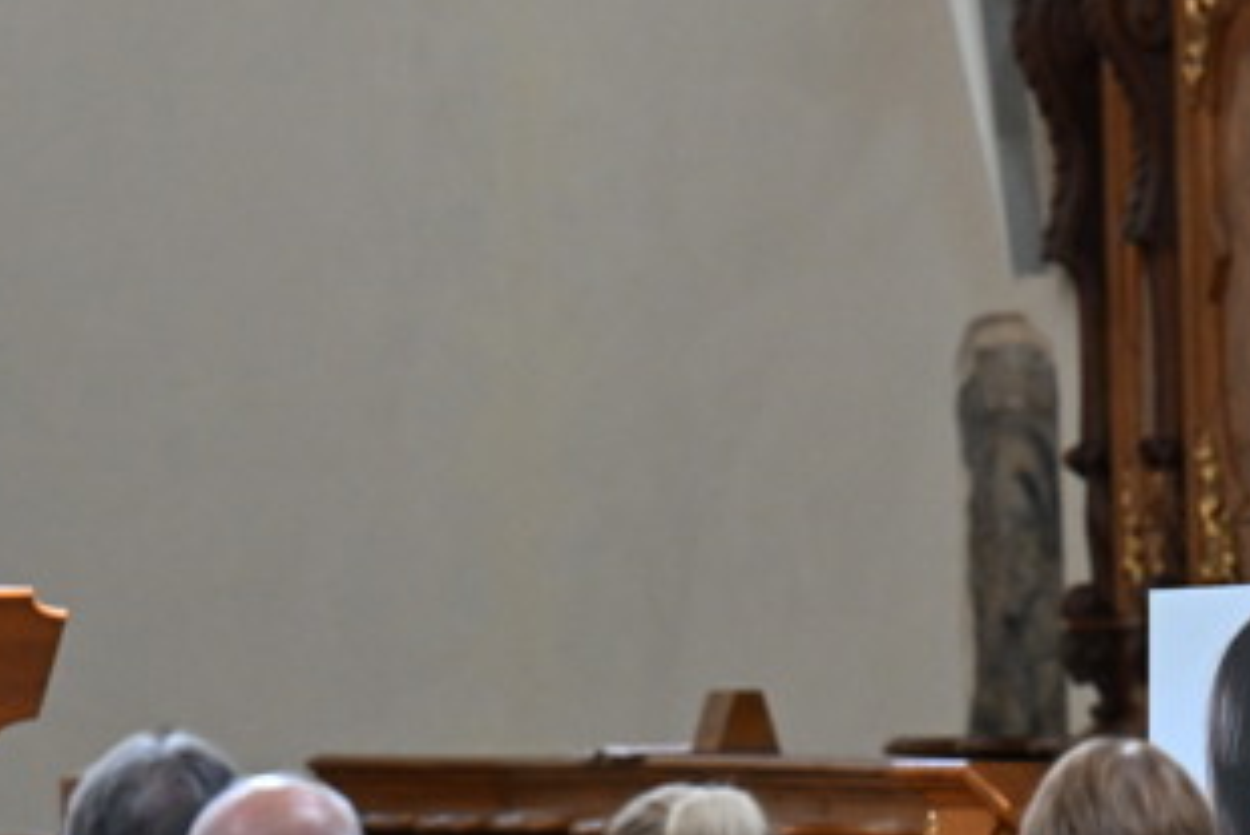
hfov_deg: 3.1
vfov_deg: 2.1
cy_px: 722
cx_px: 1153
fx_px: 23204
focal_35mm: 668
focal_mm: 200
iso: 2500
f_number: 4.5
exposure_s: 1/80
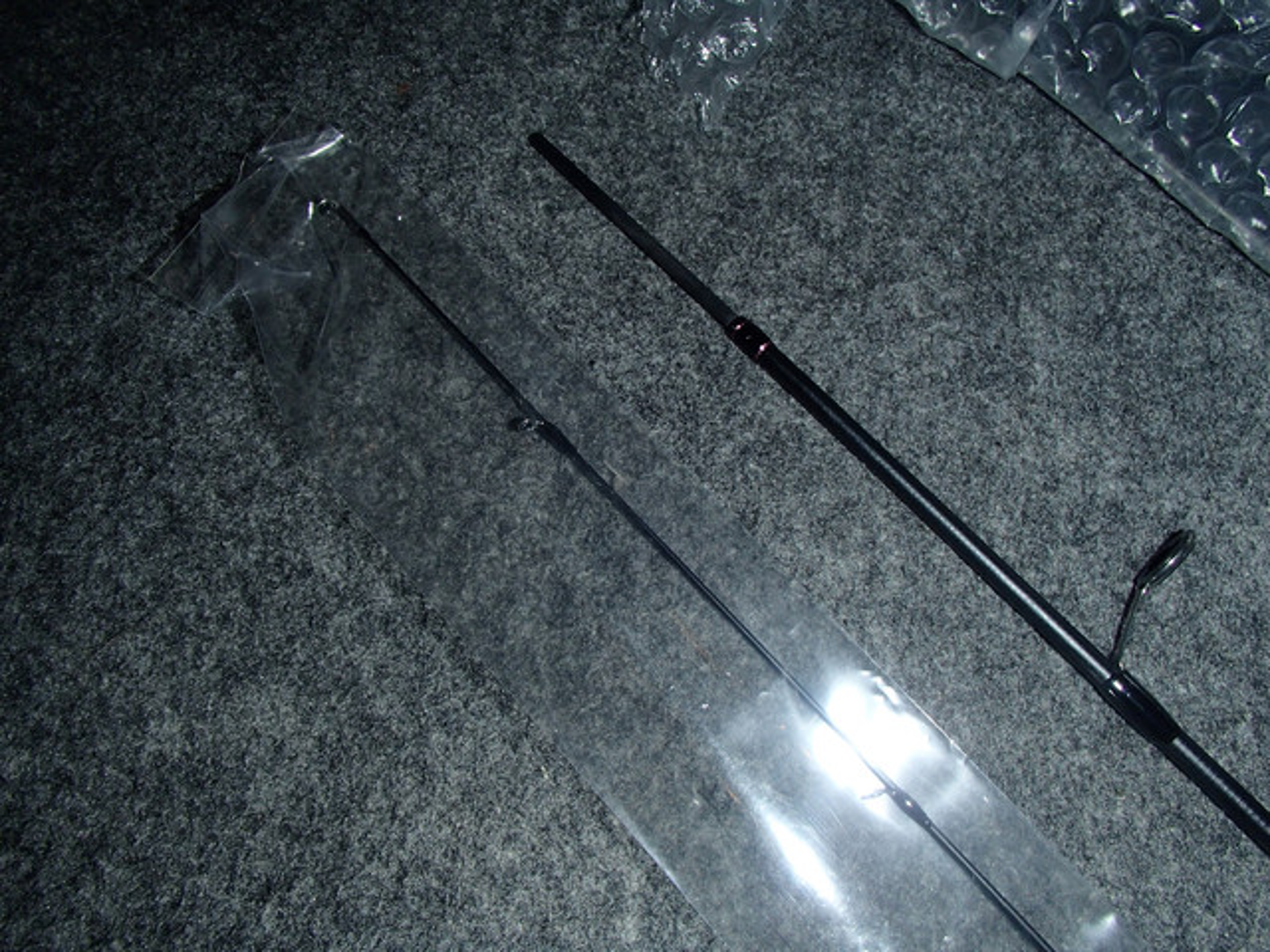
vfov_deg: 49.7
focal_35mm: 28
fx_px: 1027
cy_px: 476
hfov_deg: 63.4
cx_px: 635
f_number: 11
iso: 200
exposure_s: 1/30
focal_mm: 5
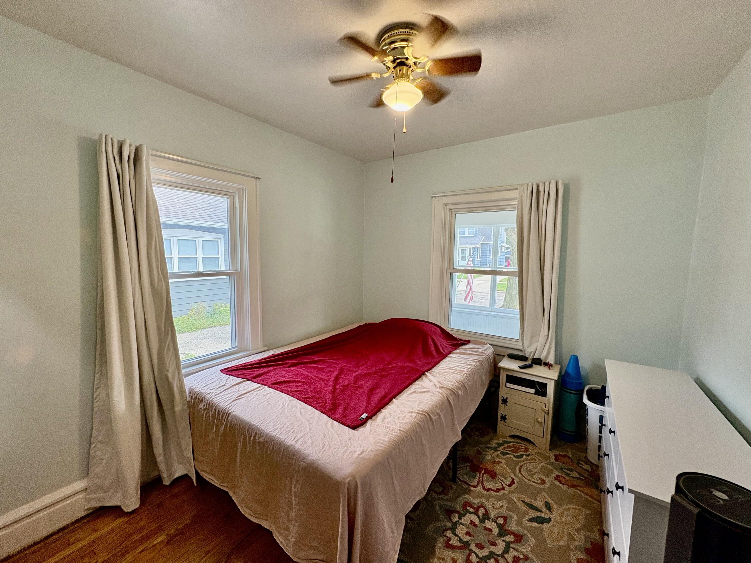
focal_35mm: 14
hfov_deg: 102.1
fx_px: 304
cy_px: 282
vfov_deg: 85.7
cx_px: 376
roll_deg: -0.1
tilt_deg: -5.0
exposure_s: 1/120
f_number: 2.2
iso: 200
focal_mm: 2.22
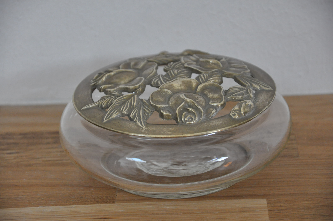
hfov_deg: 13.1
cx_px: 166
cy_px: 110
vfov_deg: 8.7
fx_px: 1455
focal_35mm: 158
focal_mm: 105
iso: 1600
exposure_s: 1/100
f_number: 5.6
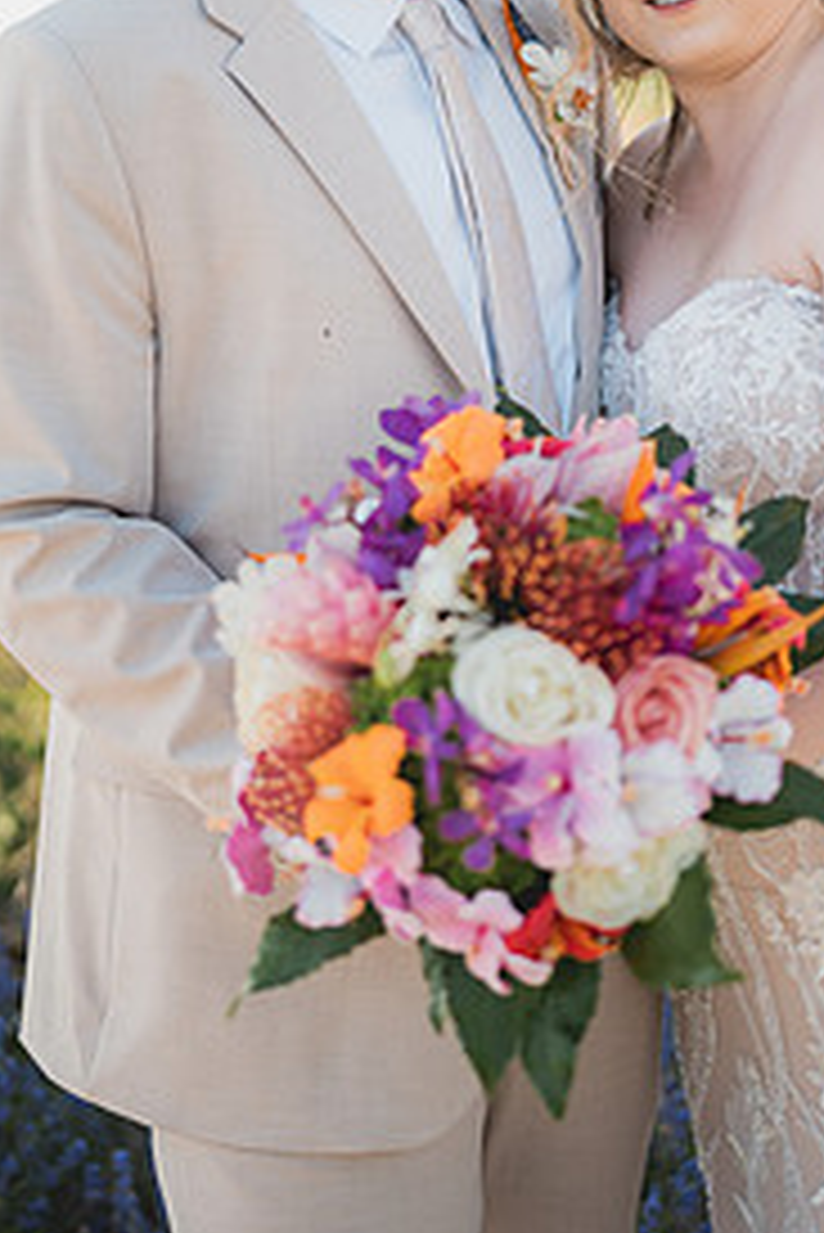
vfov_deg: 24.4
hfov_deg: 16.7
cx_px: 450
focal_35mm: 82
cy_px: 266
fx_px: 2812
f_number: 1.4
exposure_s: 1/1600
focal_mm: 50
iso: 125
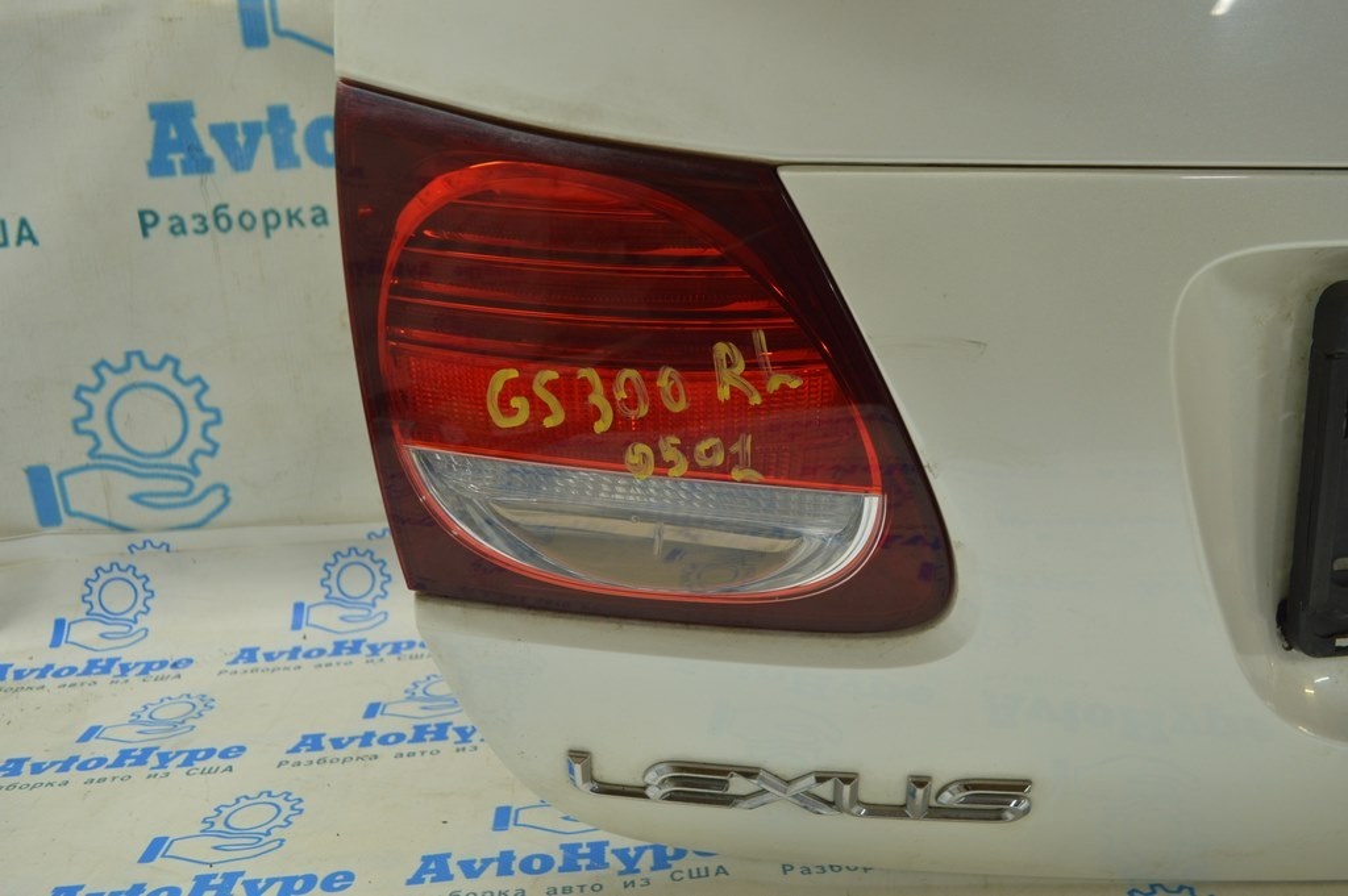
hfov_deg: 59.5
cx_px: 674
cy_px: 448
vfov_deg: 41.6
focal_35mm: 32
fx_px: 1179
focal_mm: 21
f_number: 5.6
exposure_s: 1/20
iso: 400
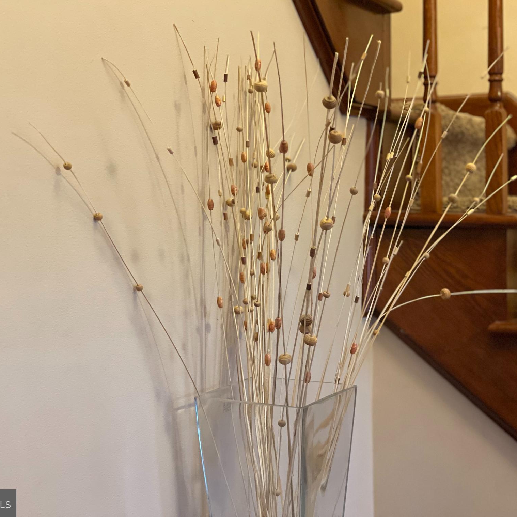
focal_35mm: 62
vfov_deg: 27.7
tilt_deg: -2.8
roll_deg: +0.9
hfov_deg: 27.7
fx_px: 1048
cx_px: 280
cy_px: 256
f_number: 2
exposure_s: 1/30
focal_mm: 6
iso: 320
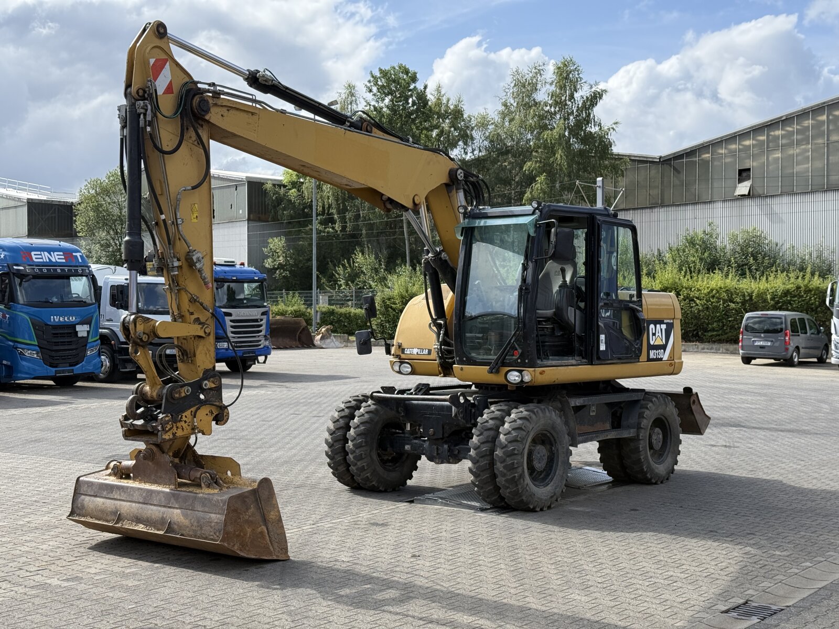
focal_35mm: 48
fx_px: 1163
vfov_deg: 30.3
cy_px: 314
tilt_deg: +0.4
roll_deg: -0.4
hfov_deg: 39.7
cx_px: 420
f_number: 1.78
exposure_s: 1/2865
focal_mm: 6.76
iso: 100
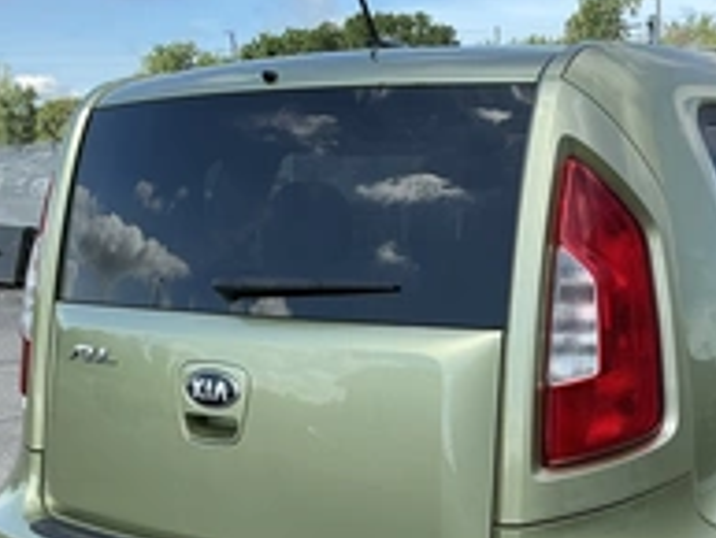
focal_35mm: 58
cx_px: 516
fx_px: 1200
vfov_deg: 24.7
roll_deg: -0.4
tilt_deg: -9.7
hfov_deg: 32.7
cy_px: 460
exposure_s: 1/749
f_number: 1.8
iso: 25
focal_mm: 3
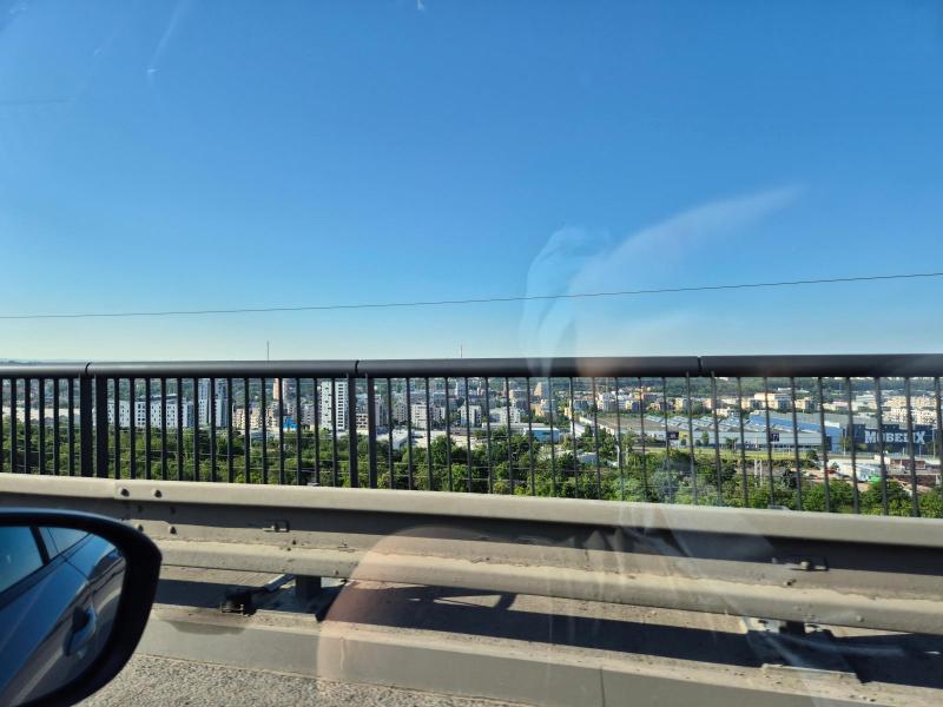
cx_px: 472
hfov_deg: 73.9
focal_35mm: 23
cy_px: 354
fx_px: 627
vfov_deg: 58.9
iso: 25
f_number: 1.8
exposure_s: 1/1236
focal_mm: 5.4
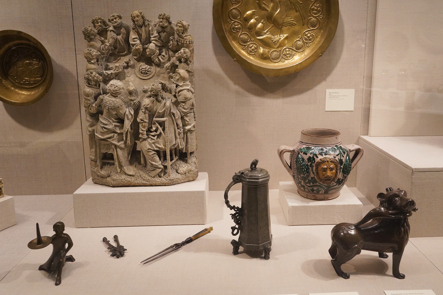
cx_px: 222
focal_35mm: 24
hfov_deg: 73.7
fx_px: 295
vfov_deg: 53.1
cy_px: 148
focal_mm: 24
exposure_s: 1/100
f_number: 4.5
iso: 4000
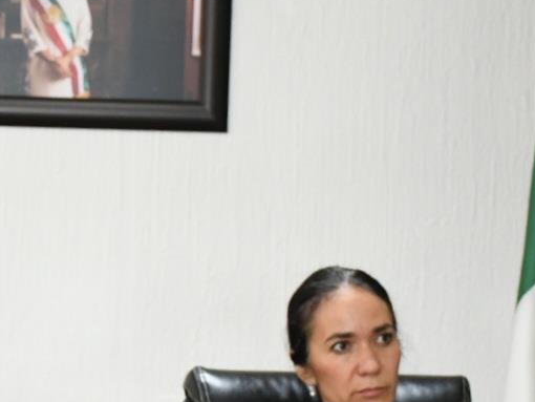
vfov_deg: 8.0
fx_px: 2861
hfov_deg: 10.6
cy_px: 336
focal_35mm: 185
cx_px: -55
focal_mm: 42
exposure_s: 1/161
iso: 2500
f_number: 5.6
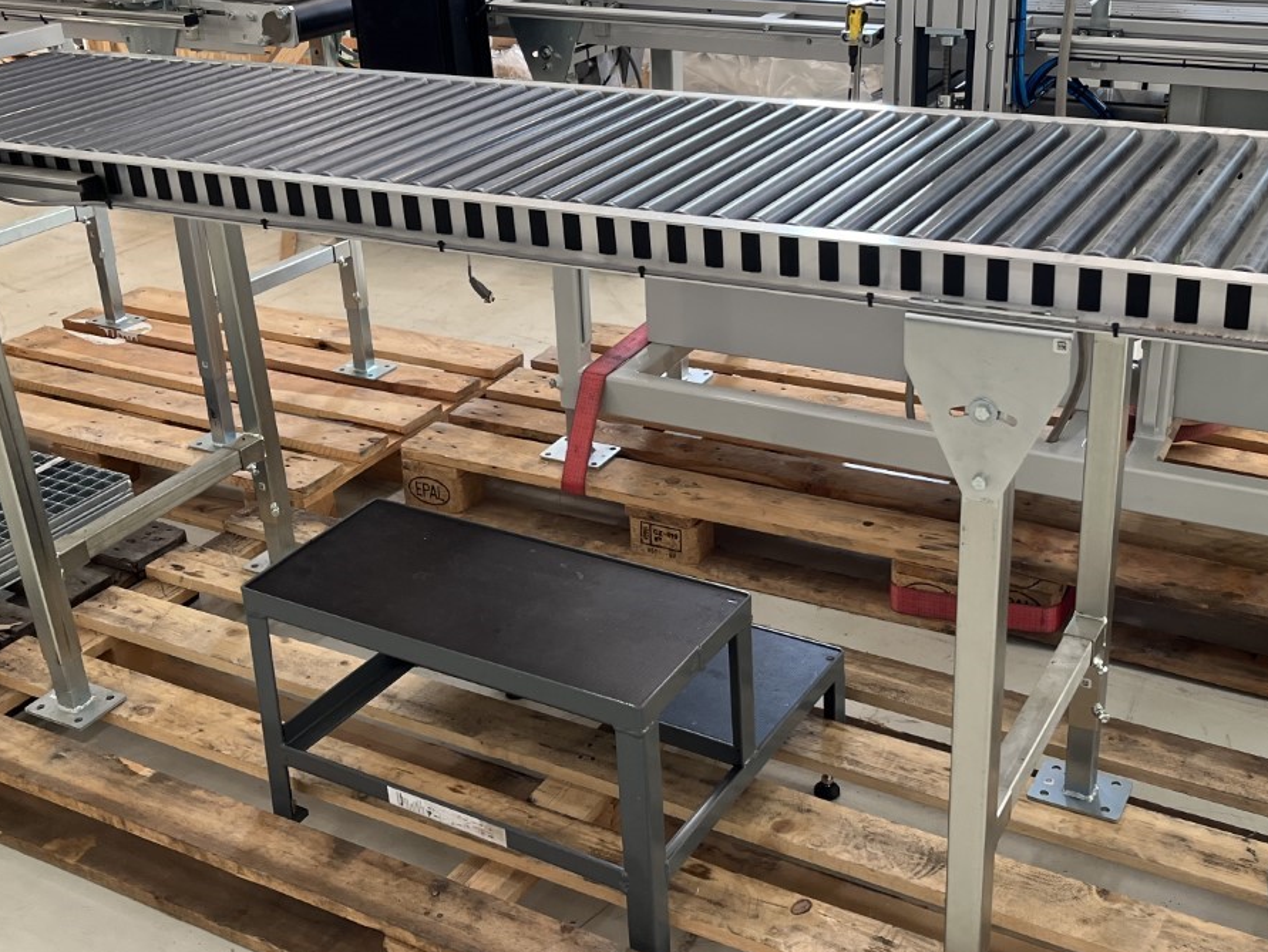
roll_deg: +1.8
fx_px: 1539
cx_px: 697
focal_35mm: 42
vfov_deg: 34.3
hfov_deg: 44.7
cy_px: 421
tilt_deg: -24.1
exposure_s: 1/122
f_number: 1.6
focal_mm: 5.1
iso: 100
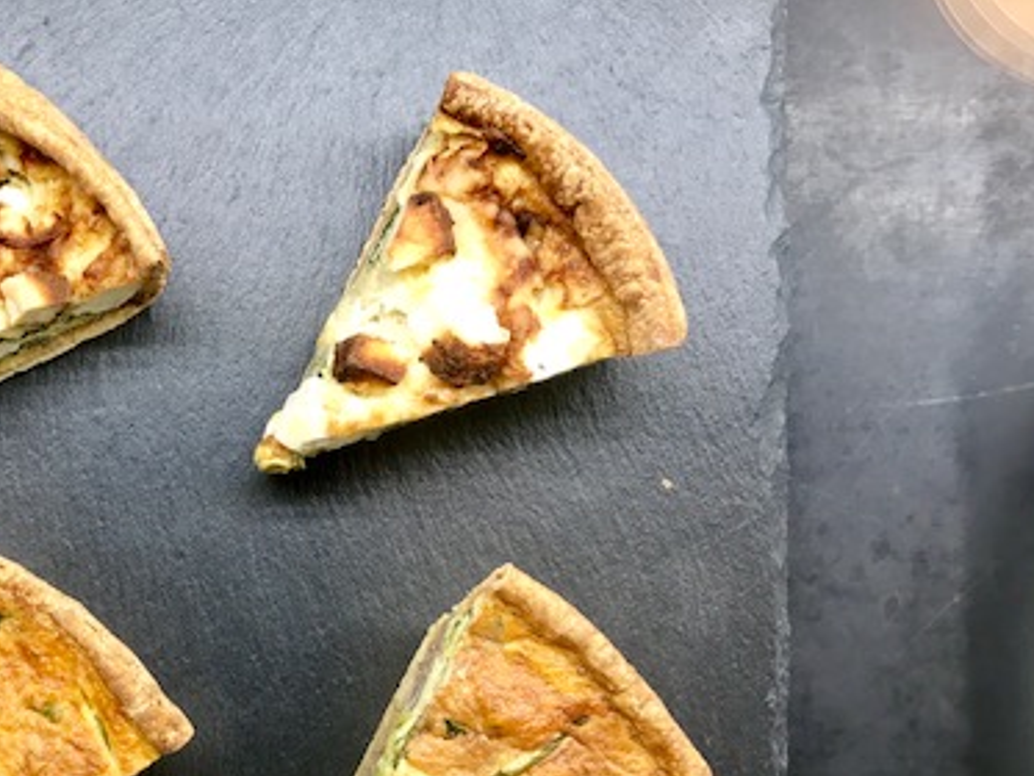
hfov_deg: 38.3
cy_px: 471
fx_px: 1434
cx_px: 222
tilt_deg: -88.3
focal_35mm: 48
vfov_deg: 30.2
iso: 32
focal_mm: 3.99
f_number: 1.8
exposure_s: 1/60
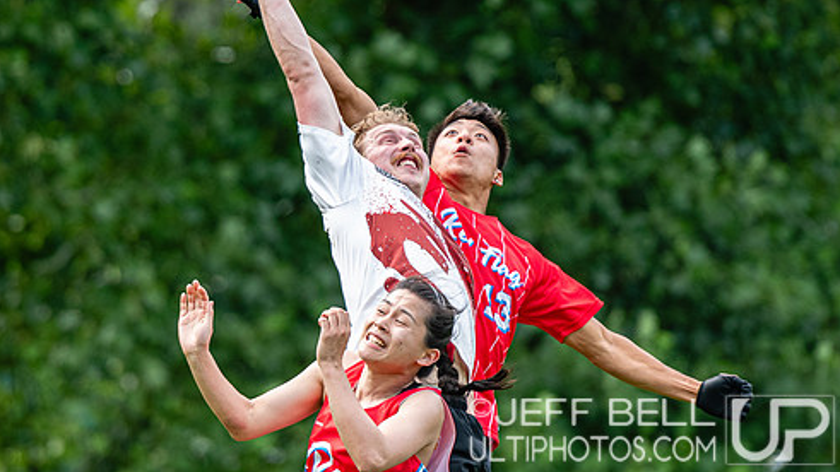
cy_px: 200
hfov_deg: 4.7
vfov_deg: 2.7
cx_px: 356
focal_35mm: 456
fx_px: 10155
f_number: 3.2
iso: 500
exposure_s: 1/2000
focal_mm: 200
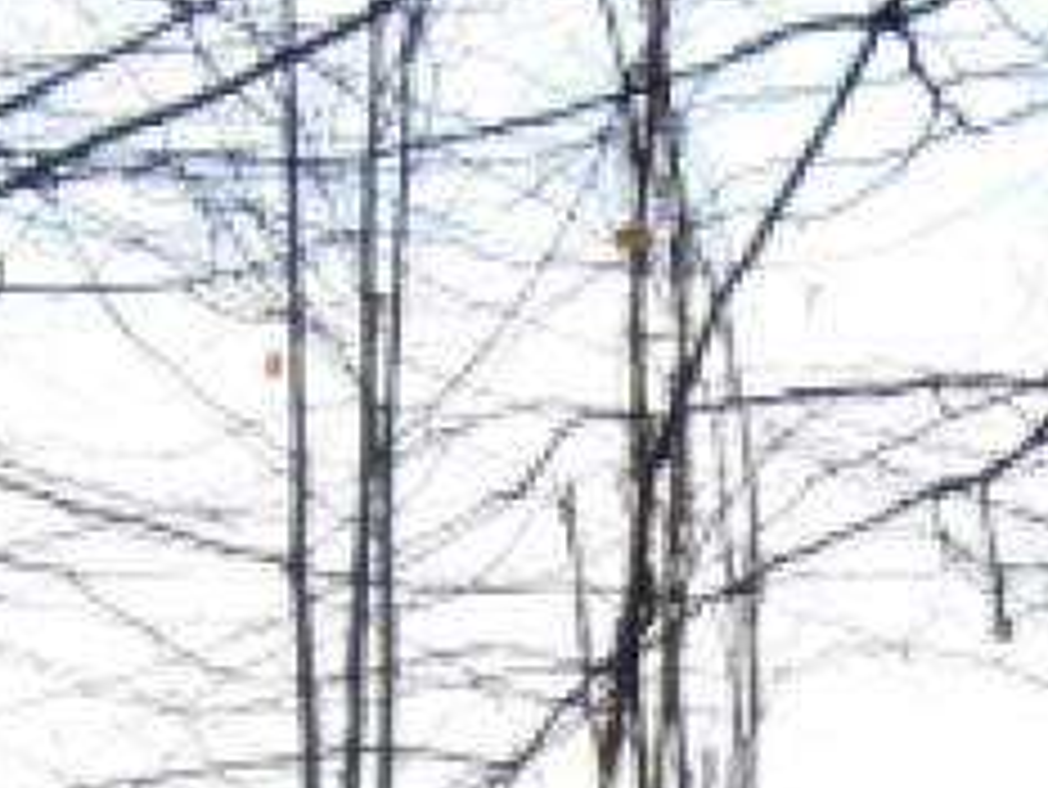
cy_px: 984
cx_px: 909
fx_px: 4786
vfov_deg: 9.3
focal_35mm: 158
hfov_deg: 12.4
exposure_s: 1/181
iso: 50
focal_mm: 7.5
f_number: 4.8
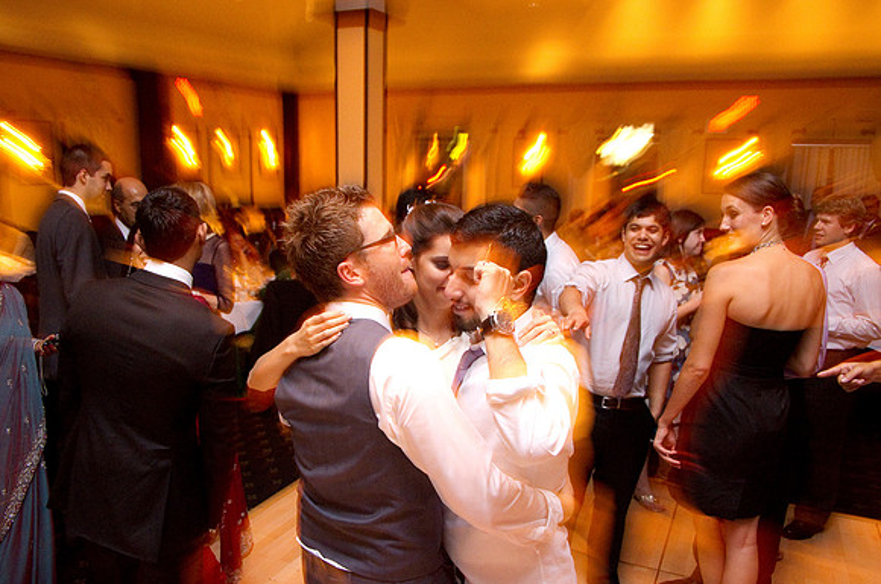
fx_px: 1124
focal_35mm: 46
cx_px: 440
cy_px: 292
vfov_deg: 29.2
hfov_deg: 42.8
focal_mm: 31
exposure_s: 1/8
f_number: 4
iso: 3200
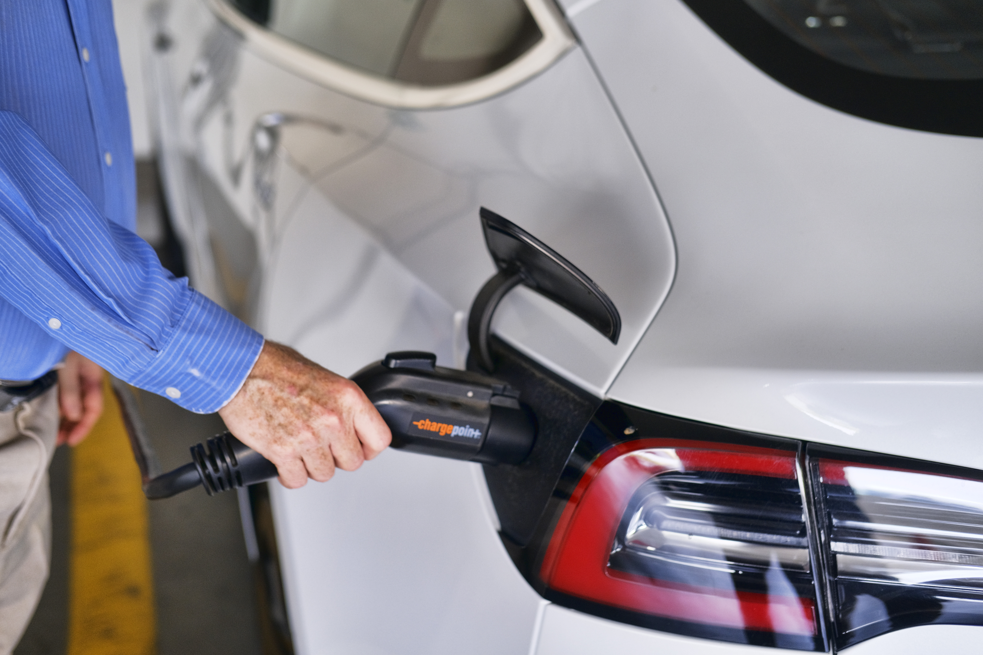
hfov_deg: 37.5
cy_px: 328
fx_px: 1447
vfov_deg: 25.5
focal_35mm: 53
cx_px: 492
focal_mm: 35
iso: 320
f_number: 2.5
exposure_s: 1/200
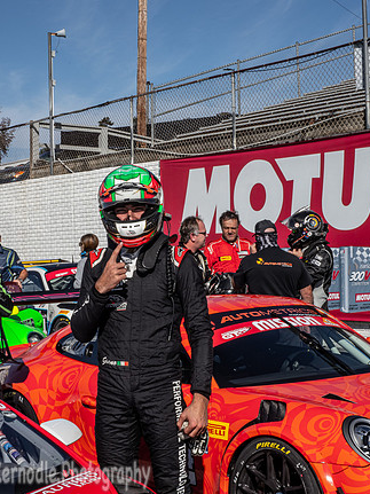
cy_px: 240
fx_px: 1012
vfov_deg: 27.4
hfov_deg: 20.7
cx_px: 183
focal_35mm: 71
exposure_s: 1/60
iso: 200
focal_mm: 34
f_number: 22
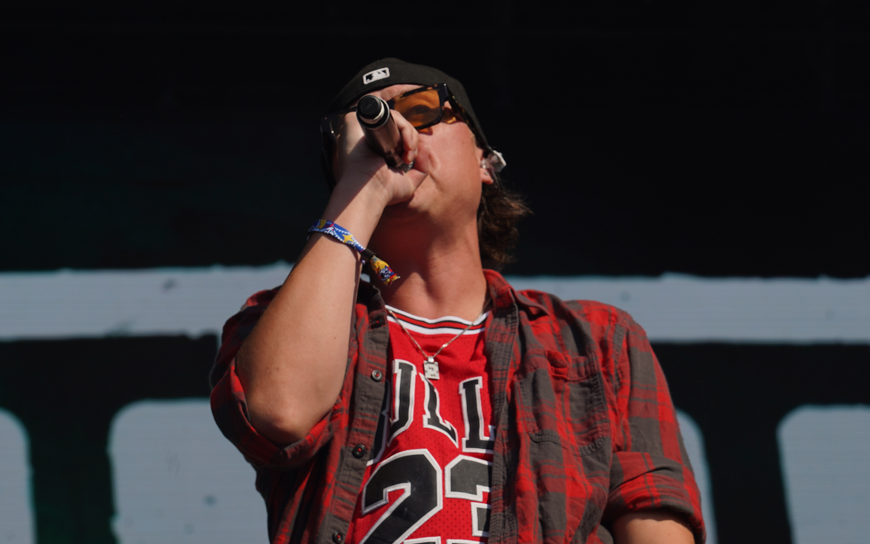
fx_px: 3770
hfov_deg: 13.2
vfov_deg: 8.3
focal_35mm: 159
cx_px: 459
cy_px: 287
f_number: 8
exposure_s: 1/640
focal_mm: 105
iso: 100
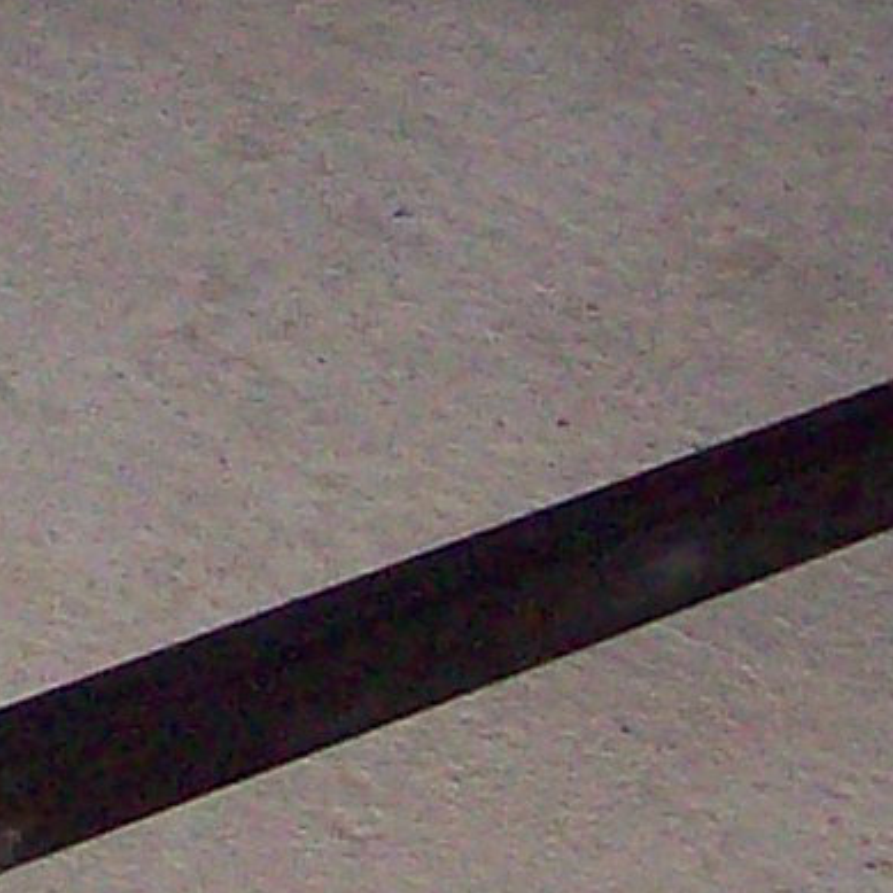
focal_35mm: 233
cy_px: 94
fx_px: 6800
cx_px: -484
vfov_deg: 7.5
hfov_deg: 7.4
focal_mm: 6
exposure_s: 1/64
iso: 140
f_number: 2.7
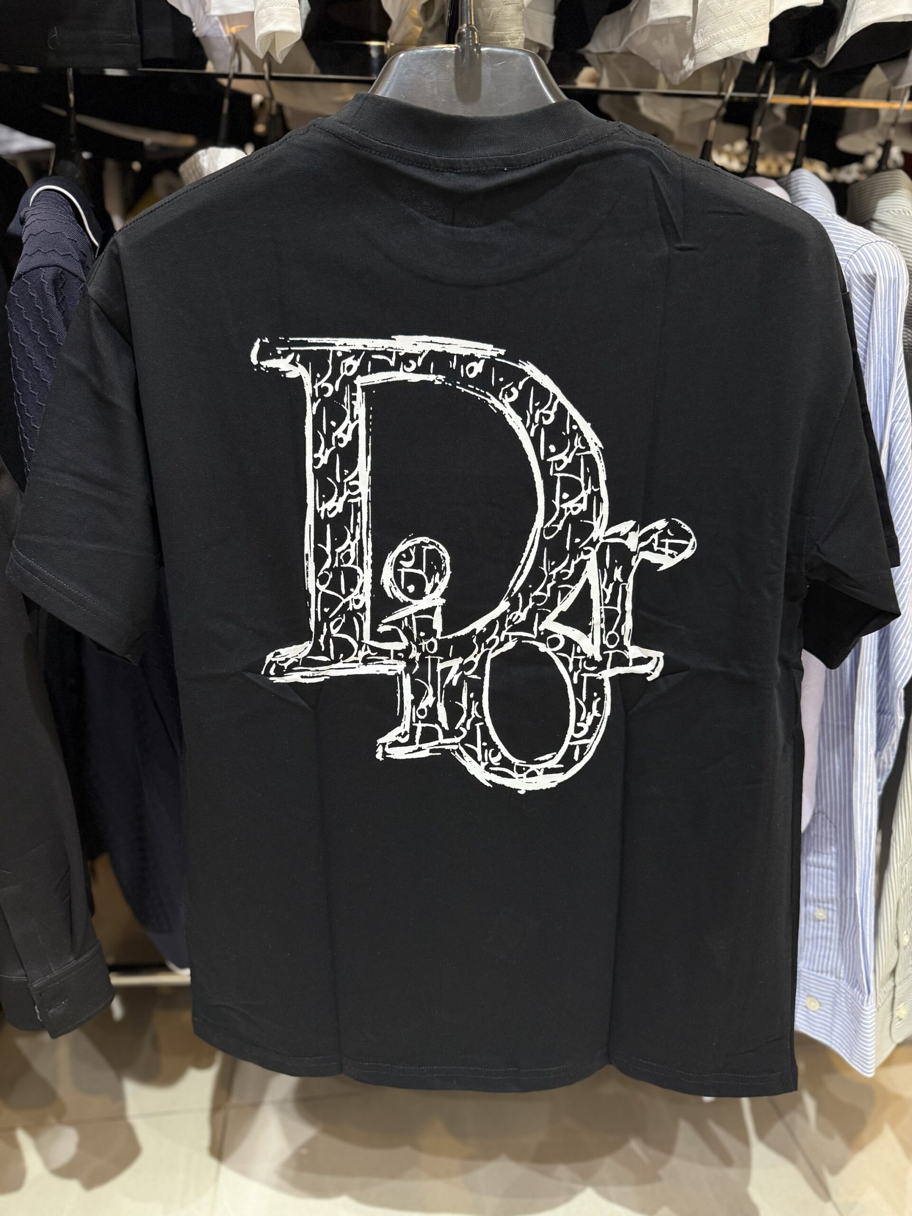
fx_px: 843
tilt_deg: -14.1
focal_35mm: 24
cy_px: 608
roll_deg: +0.3
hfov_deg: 56.8
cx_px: 456
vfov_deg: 71.6
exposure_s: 1/50
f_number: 1.78
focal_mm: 6.76
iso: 200
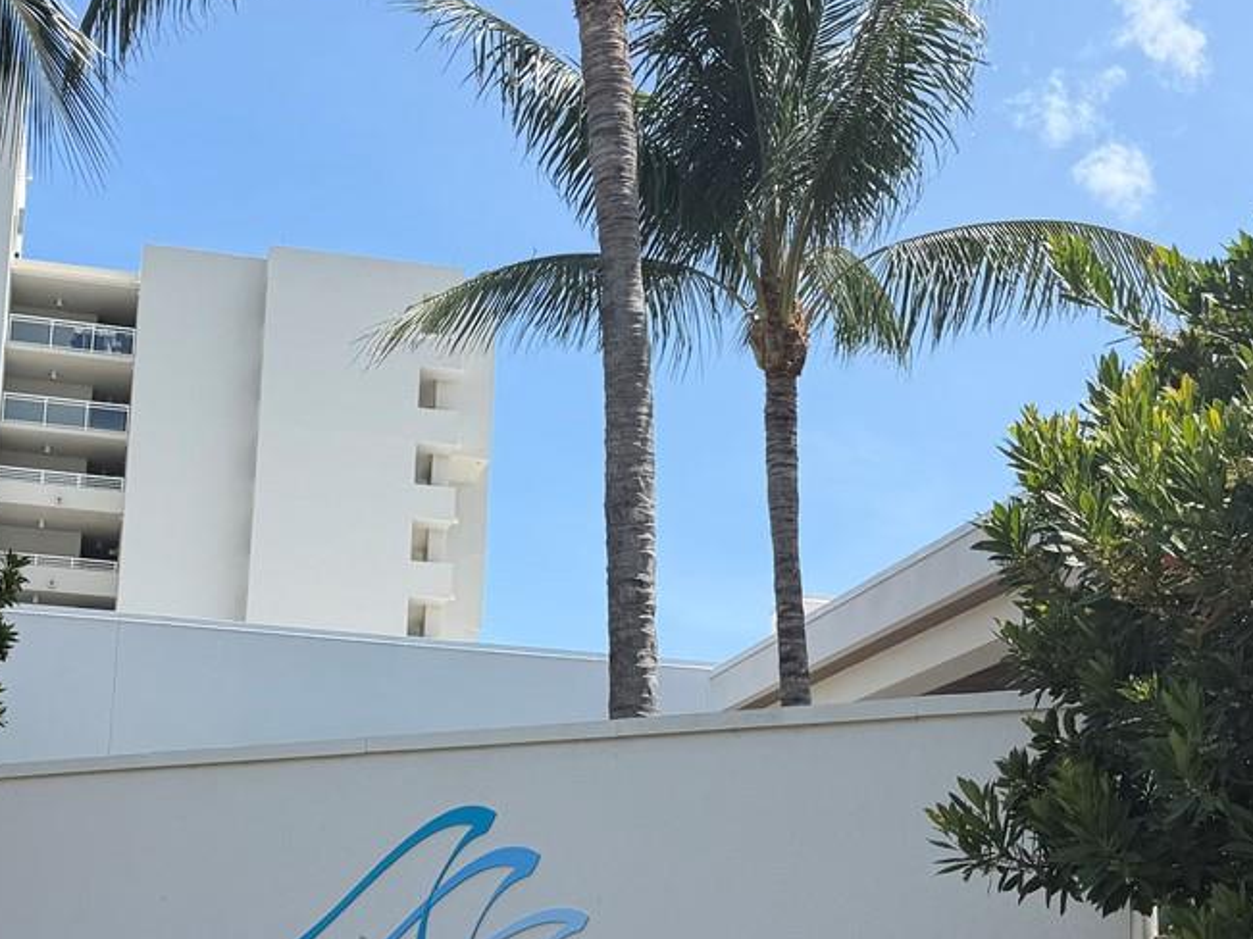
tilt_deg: +10.9
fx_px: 2135
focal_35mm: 59
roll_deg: -1.4
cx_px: 525
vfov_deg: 24.7
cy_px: 631
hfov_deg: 32.6
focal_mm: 6.76
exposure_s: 1/2907
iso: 80
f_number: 1.78
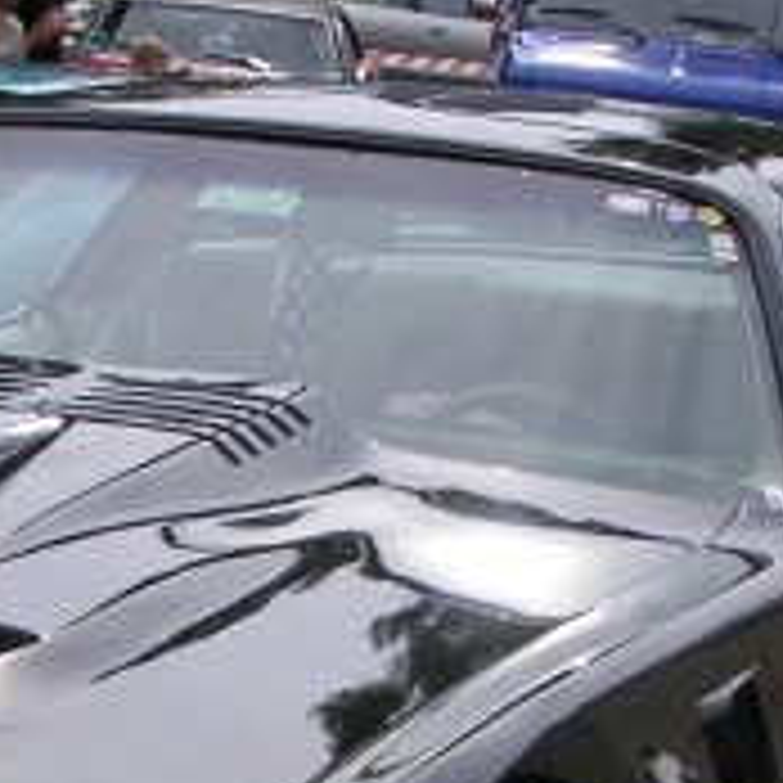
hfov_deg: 11.2
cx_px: 18
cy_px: 940
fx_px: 3941
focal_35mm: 154
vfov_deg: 11.1
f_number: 2.8
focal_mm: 6
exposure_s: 1/750
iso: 50
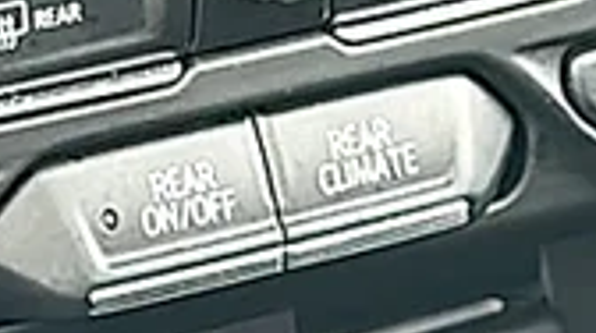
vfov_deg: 5.9
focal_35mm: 200
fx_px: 3157
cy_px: -314
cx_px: 163
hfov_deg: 10.8
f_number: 1.78
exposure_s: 1/48
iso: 64
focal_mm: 6.86
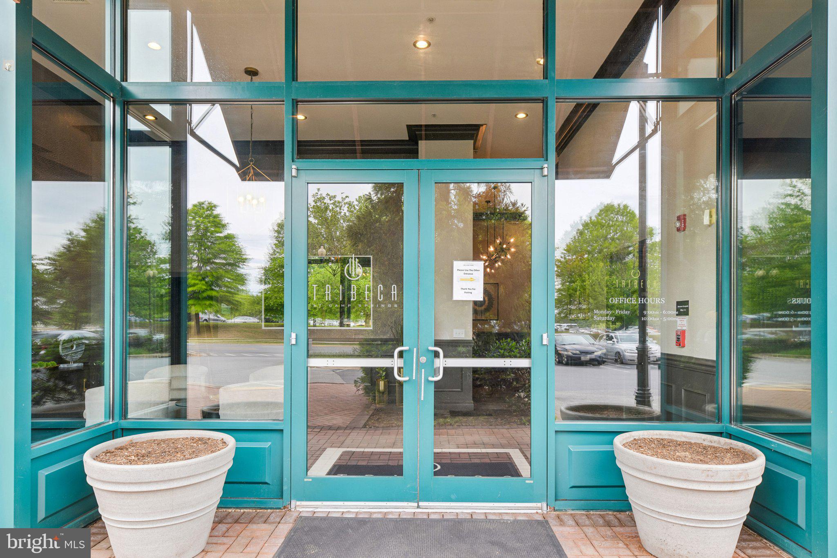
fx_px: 488
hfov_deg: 81.2
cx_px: 418
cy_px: 279
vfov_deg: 59.5
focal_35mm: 21
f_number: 8
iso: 100
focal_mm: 21
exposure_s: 1/20
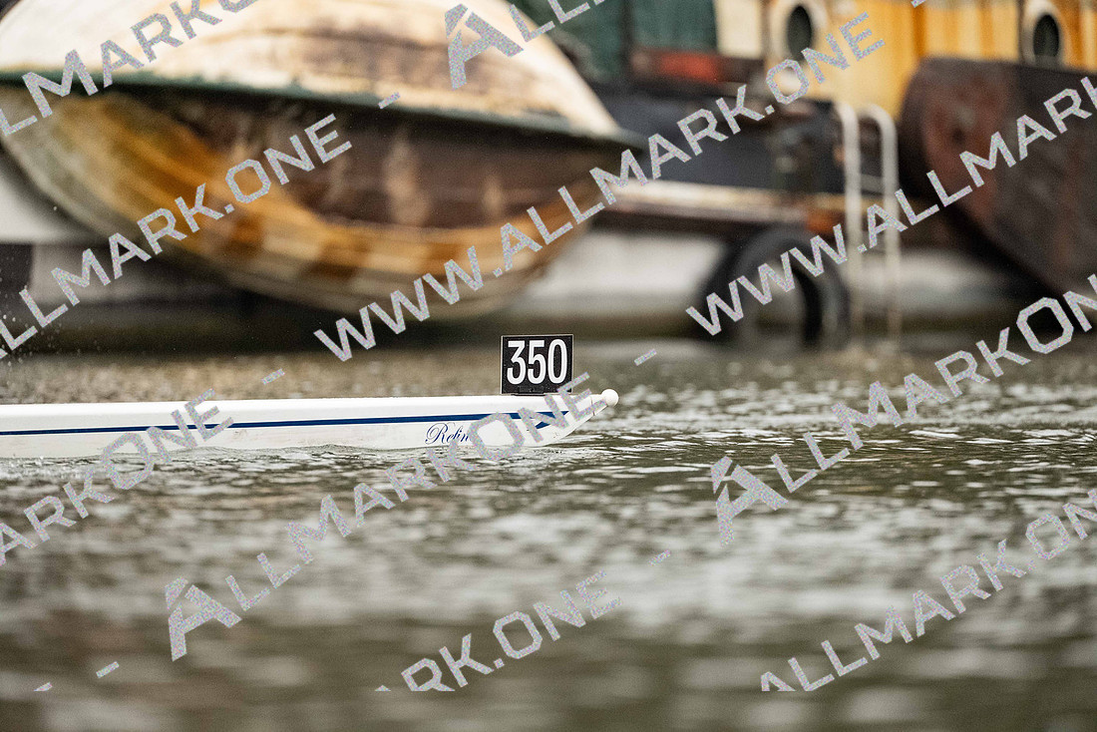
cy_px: 366
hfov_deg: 4.0
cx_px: 548
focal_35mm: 512
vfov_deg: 2.7
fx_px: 15608
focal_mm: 512.1
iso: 2500
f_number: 4
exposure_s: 1/2000
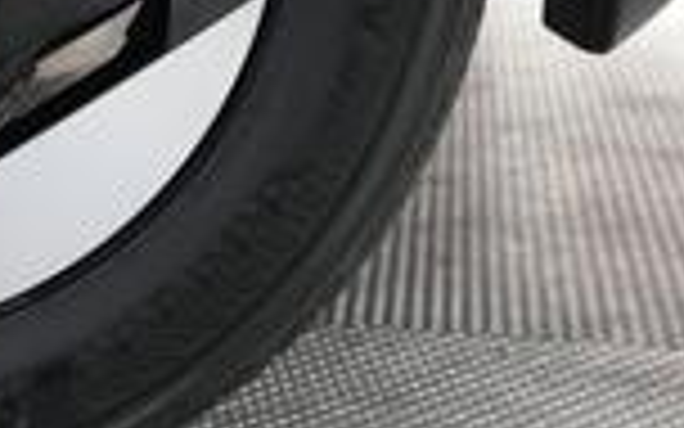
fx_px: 2237
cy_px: -122
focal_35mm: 120
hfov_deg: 16.6
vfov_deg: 10.7
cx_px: -140
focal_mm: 28
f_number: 2.8
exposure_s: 1/160
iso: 4000
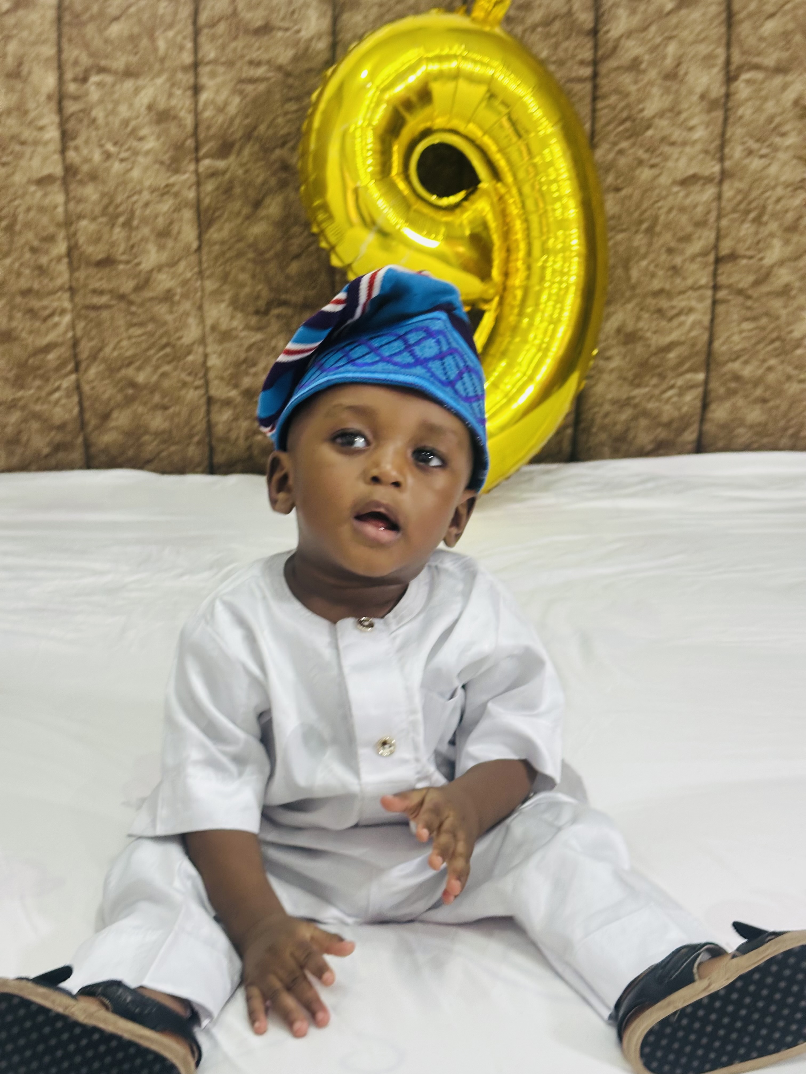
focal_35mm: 48
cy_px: 537
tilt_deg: -11.6
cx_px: 403
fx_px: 1490
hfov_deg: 30.3
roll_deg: +1.0
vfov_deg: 39.7
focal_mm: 6.86
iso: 125
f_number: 1.78
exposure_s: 1/50
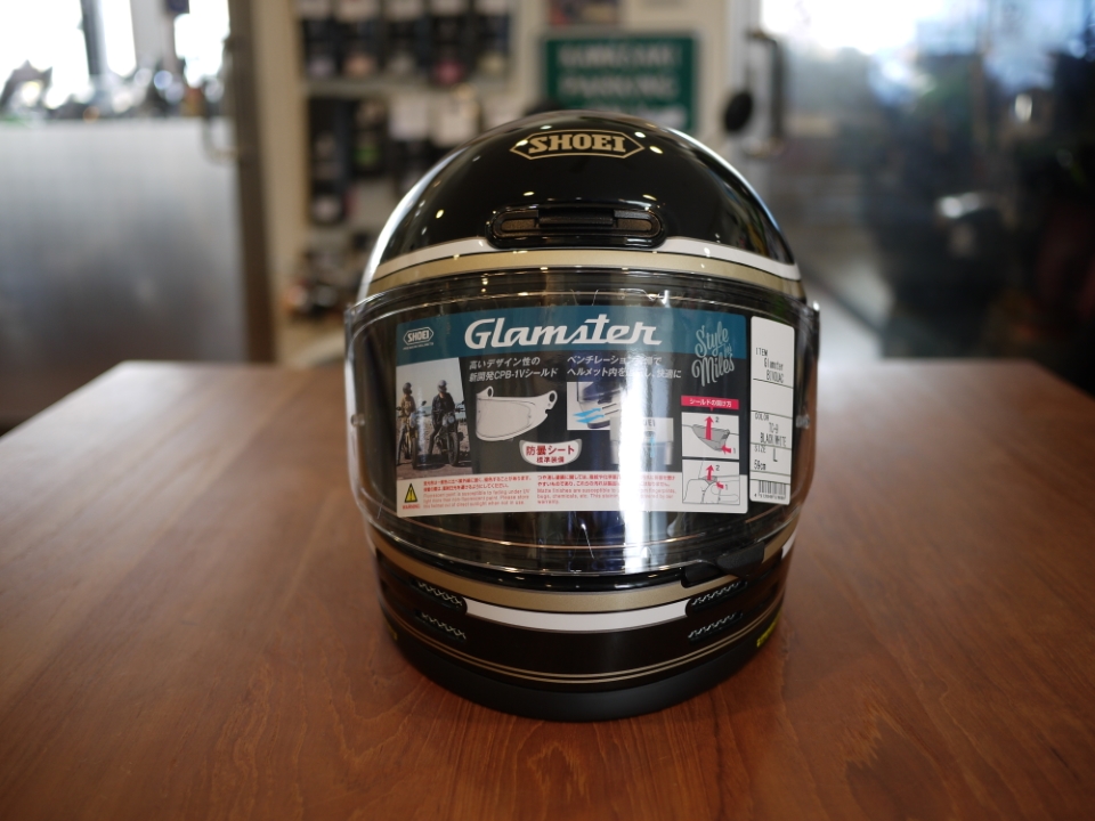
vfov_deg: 36.0
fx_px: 1265
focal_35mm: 40
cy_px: 410
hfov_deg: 46.8
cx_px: 548
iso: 100
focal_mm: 20
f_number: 1.7
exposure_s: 1/80
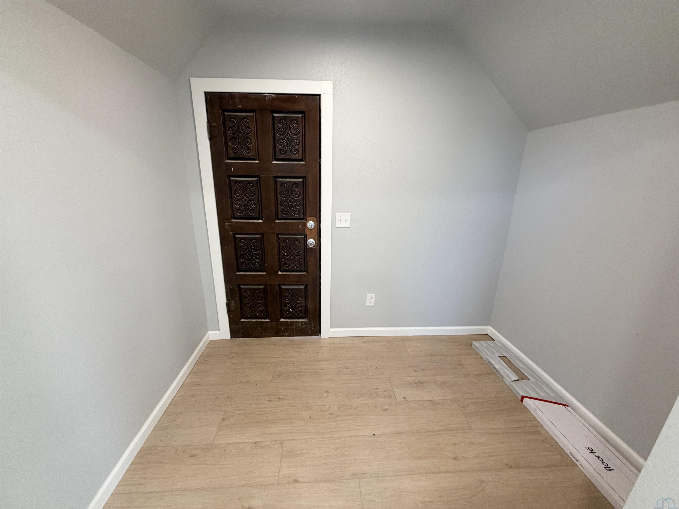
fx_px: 275
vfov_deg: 85.7
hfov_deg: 102.1
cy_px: 254
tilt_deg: -16.4
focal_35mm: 14
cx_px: 340
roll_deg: -0.5
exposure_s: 1/60
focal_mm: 2.22
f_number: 2.2
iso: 200
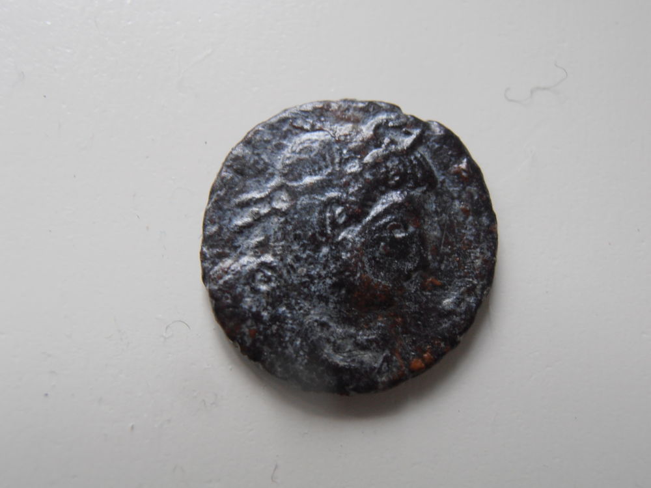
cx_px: 326
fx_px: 696
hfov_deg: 50.1
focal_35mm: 37
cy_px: 244
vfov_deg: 38.7
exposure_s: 1/30
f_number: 3.9
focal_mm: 6.61
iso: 125
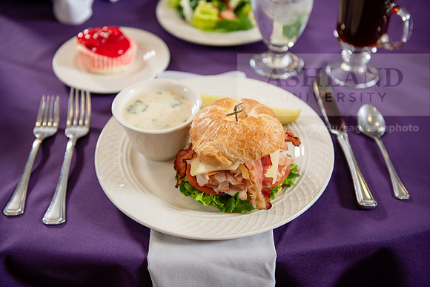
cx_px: 215
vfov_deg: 27.0
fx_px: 597
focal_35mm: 50
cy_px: 144
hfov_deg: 39.6
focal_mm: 50
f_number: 3.2
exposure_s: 1/160
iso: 250
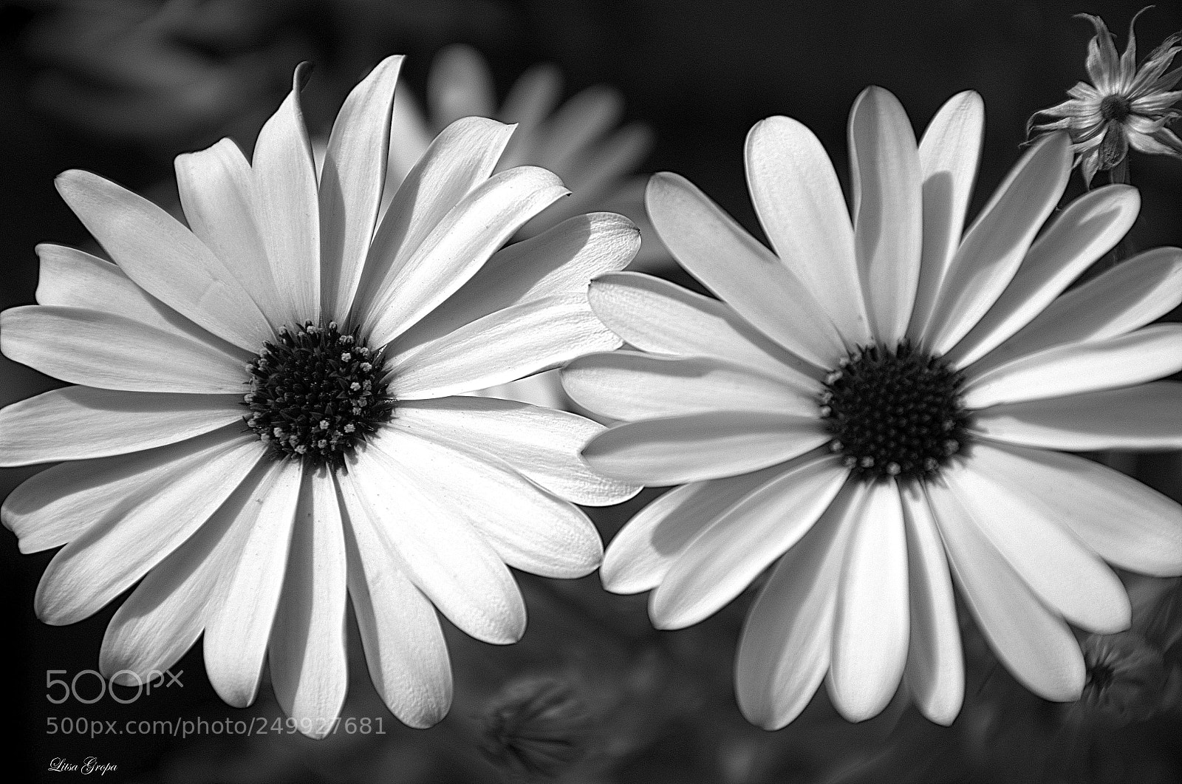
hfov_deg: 9.8
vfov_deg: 6.5
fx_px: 6883
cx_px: 591
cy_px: 392
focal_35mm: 210
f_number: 5.6
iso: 100
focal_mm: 140
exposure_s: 1/800
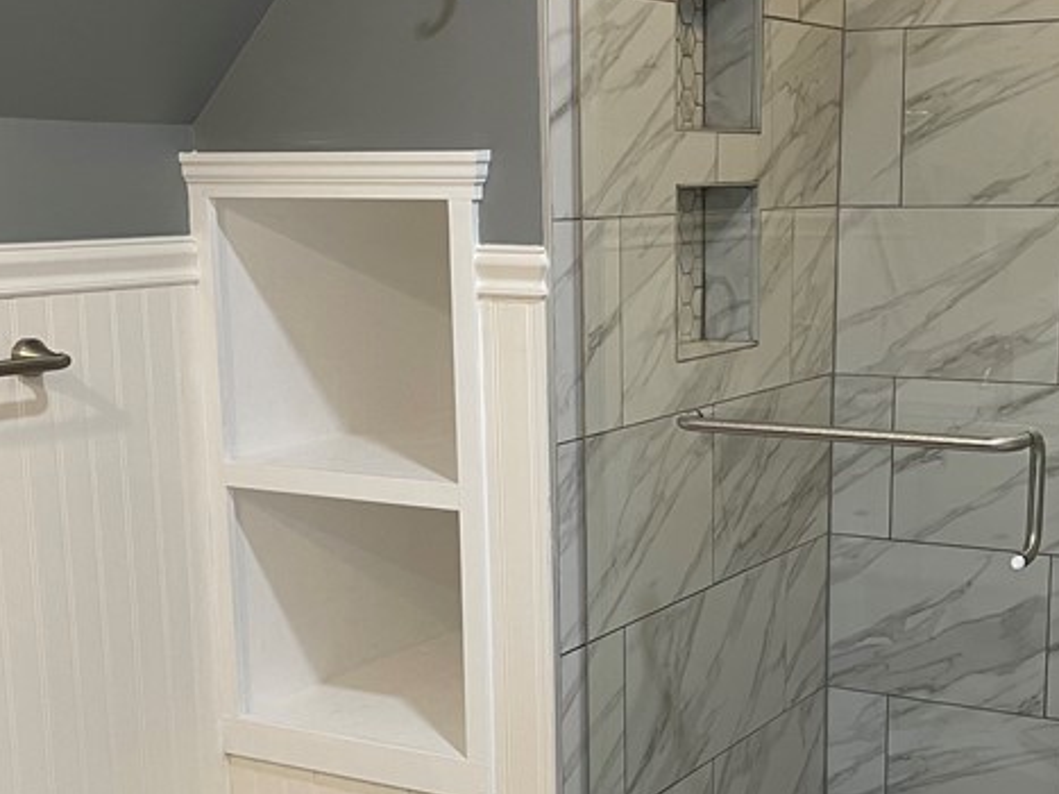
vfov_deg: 25.5
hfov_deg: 33.6
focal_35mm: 57
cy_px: 549
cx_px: 653
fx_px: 1743
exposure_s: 1/60
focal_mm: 5.1
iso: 100
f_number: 1.6
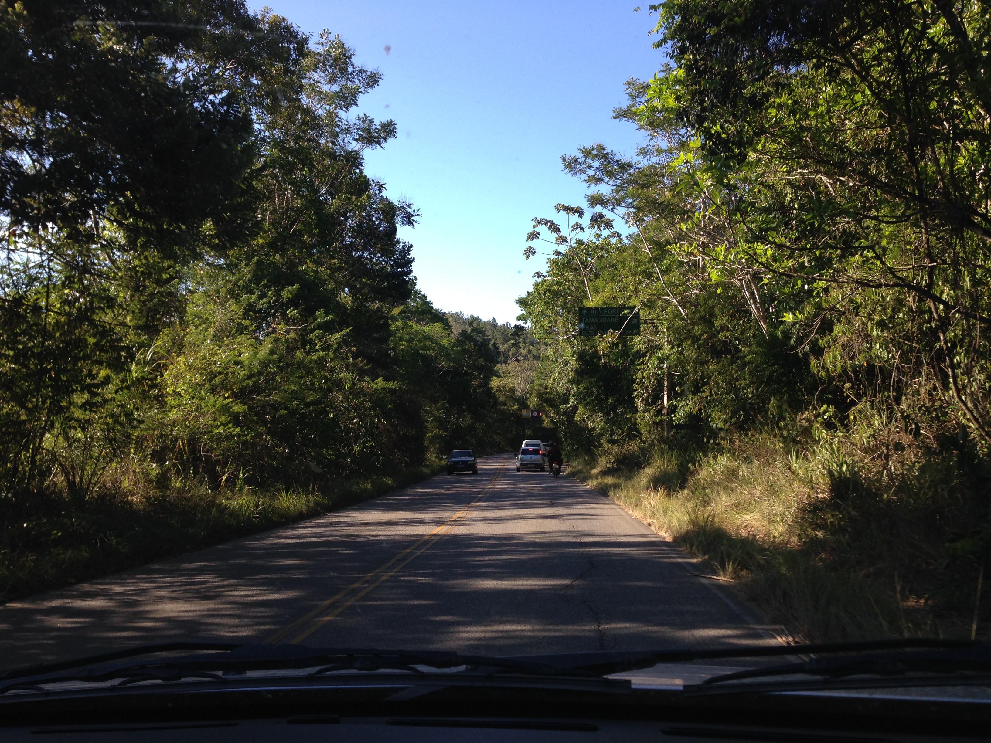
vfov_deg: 42.9
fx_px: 945
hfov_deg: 55.4
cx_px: 496
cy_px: 372
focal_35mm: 33
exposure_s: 1/444
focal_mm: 4.12
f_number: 2.4
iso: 50
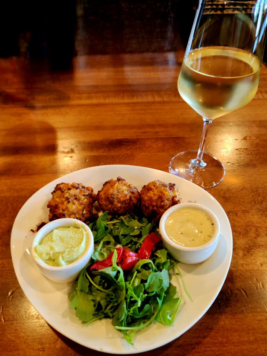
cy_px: 178
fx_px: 237
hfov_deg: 58.9
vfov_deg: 73.9
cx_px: 134
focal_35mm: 23
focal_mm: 5.4
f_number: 1.8
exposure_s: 1/60.2
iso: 160
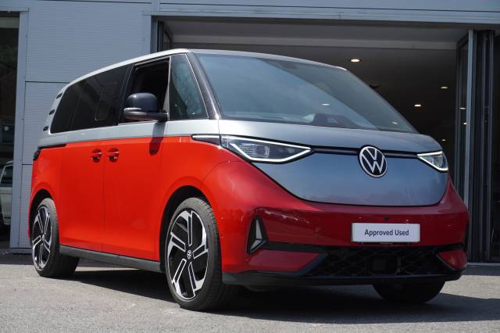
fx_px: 895
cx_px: 250
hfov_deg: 31.2
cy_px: 166
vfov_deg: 21.1
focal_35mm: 64
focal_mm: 43
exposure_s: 1/500
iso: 400
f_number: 6.3
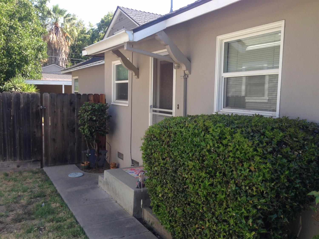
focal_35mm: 33
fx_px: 304
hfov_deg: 55.4
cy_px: 120
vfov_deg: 42.9
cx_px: 160
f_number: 2.4
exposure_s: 1/275
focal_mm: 4.12
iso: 50
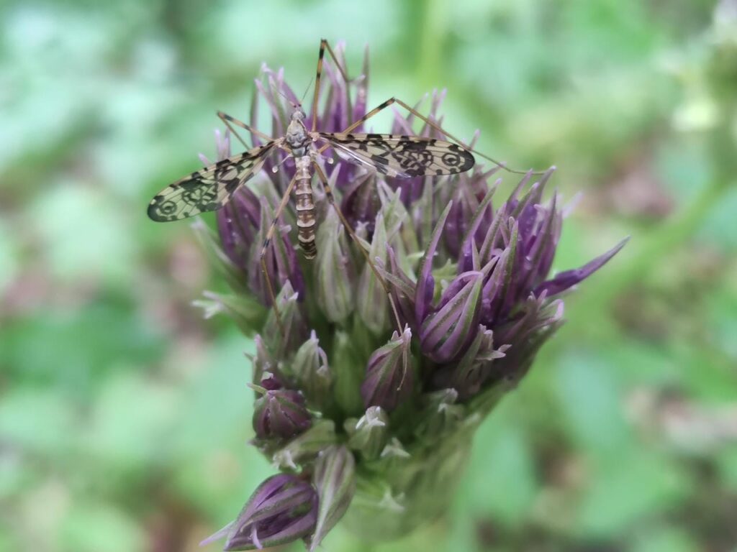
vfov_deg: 28.0
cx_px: 368
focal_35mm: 52
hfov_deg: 36.8
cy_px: 276
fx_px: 1107
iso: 1313
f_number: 1.75
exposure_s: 1/33
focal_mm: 4.77
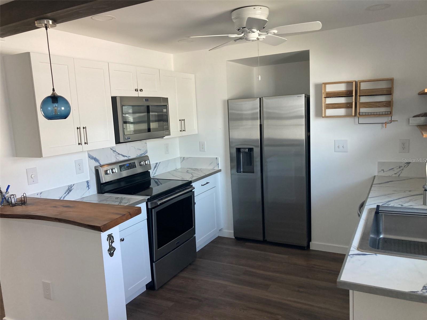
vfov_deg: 49.7
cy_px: 160
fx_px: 345
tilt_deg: -9.3
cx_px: 214
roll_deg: +3.1
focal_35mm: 28
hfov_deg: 63.4
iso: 80
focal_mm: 3.99
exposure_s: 1/62
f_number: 1.8
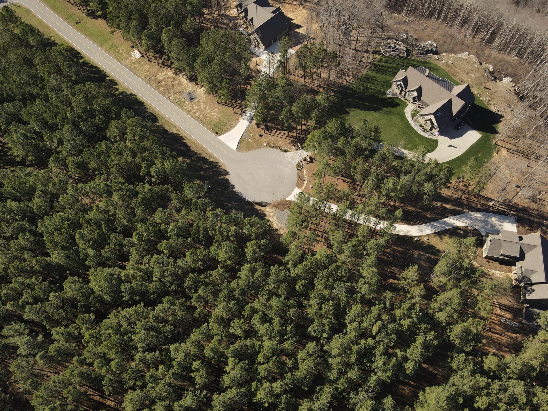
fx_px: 380
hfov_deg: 71.6
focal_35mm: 24
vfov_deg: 56.8
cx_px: 274
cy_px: 206
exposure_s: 1/400
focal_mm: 4.5
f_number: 2.8
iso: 100
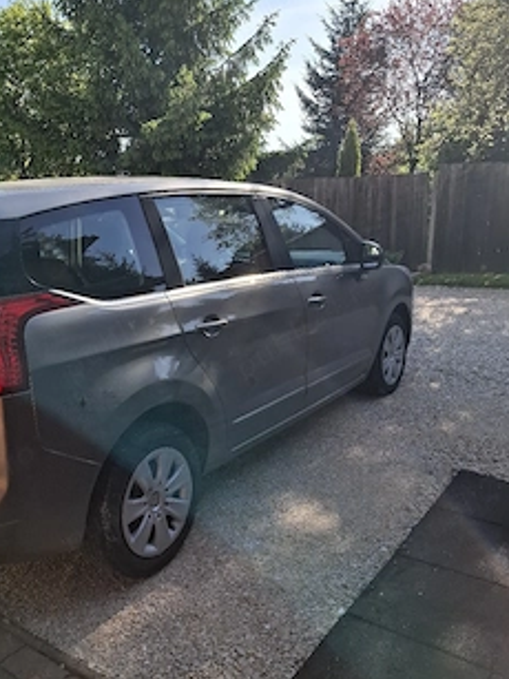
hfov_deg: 46.2
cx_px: 179
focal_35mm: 30
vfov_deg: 60.0
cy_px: 352
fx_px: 589
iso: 50
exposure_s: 1/1111
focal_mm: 5.54
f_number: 1.8
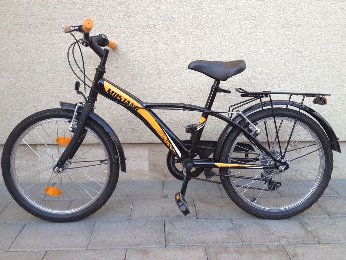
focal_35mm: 35
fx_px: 350
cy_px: 130
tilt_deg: -14.8
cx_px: 173
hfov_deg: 52.6
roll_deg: -0.1
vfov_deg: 40.7
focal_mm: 4.28
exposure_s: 1/120
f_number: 2.4
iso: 64
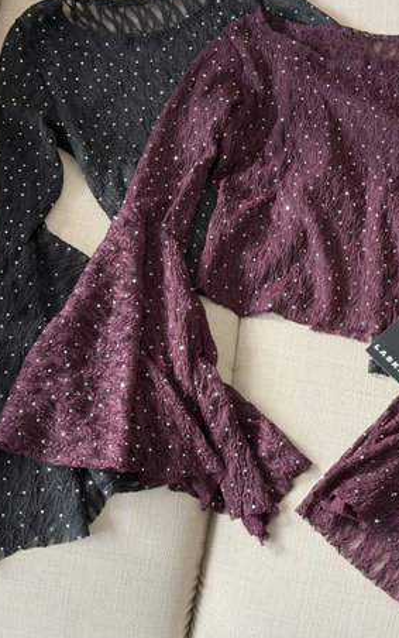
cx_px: 262
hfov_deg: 21.6
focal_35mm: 60
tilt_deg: -59.7
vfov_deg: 34.0
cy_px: 314
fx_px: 1043
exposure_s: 1/60
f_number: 1.78
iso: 200
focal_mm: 6.76
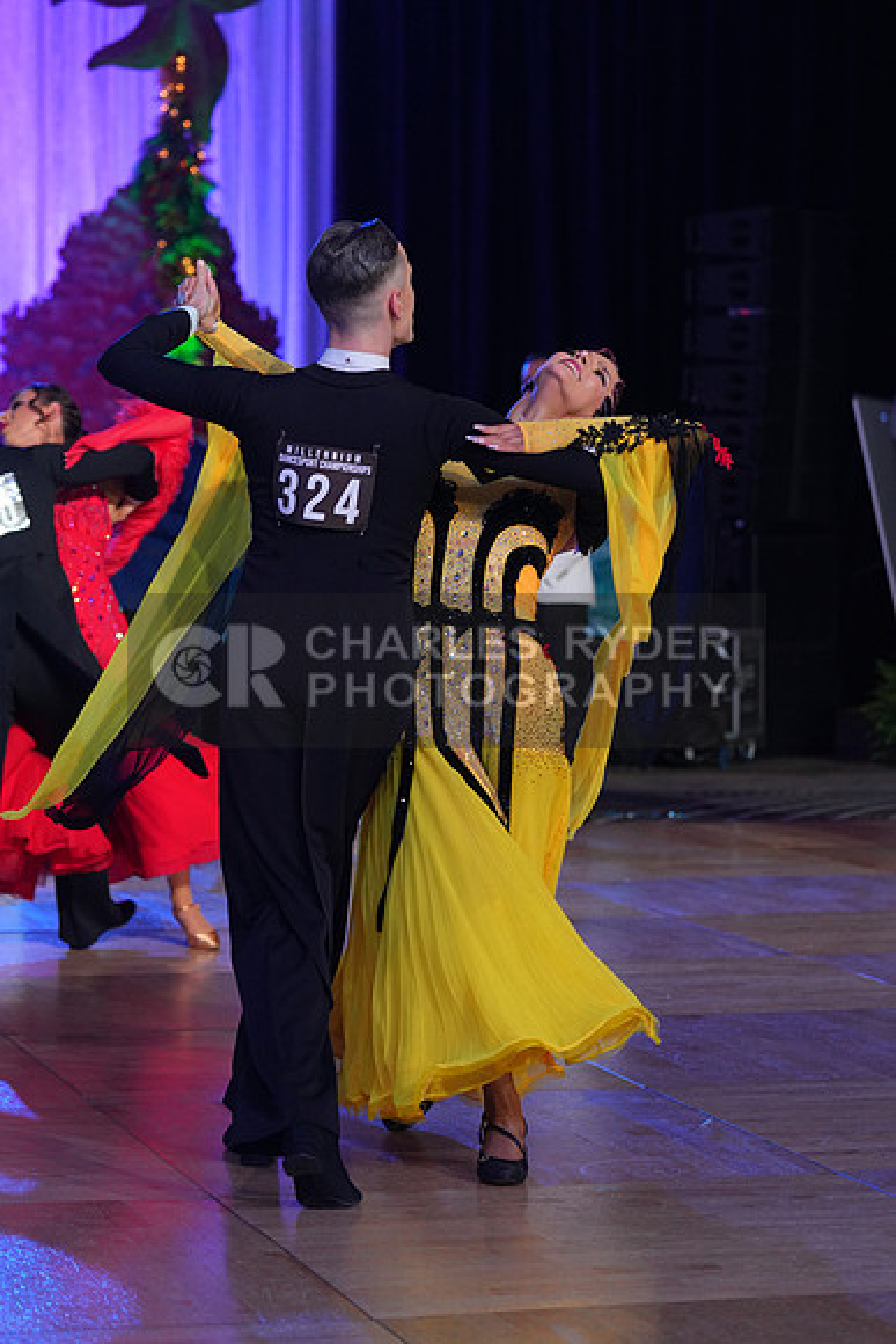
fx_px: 4067
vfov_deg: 18.8
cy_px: 672
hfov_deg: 12.6
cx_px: 448
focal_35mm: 109
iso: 1600
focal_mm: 109
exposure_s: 1/400
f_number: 4
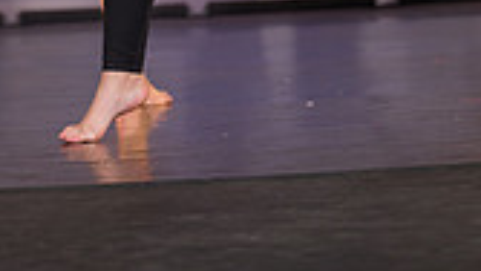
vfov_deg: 6.0
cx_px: 107
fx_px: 2513
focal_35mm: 197
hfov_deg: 10.9
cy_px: -291
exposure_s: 1/500
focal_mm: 70
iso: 500
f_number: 2.8
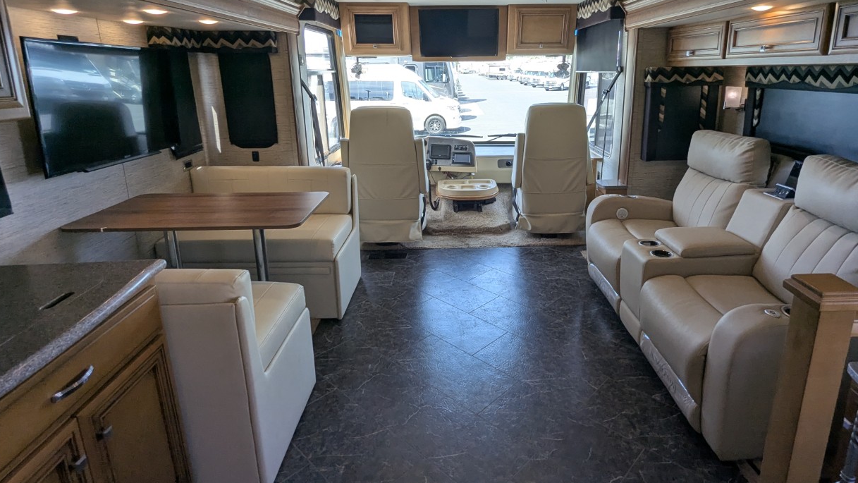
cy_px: 181
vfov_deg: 55.3
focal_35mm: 20
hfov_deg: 86.4
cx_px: 470
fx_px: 455
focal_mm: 2.35
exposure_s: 1/143
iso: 54
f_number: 2.2
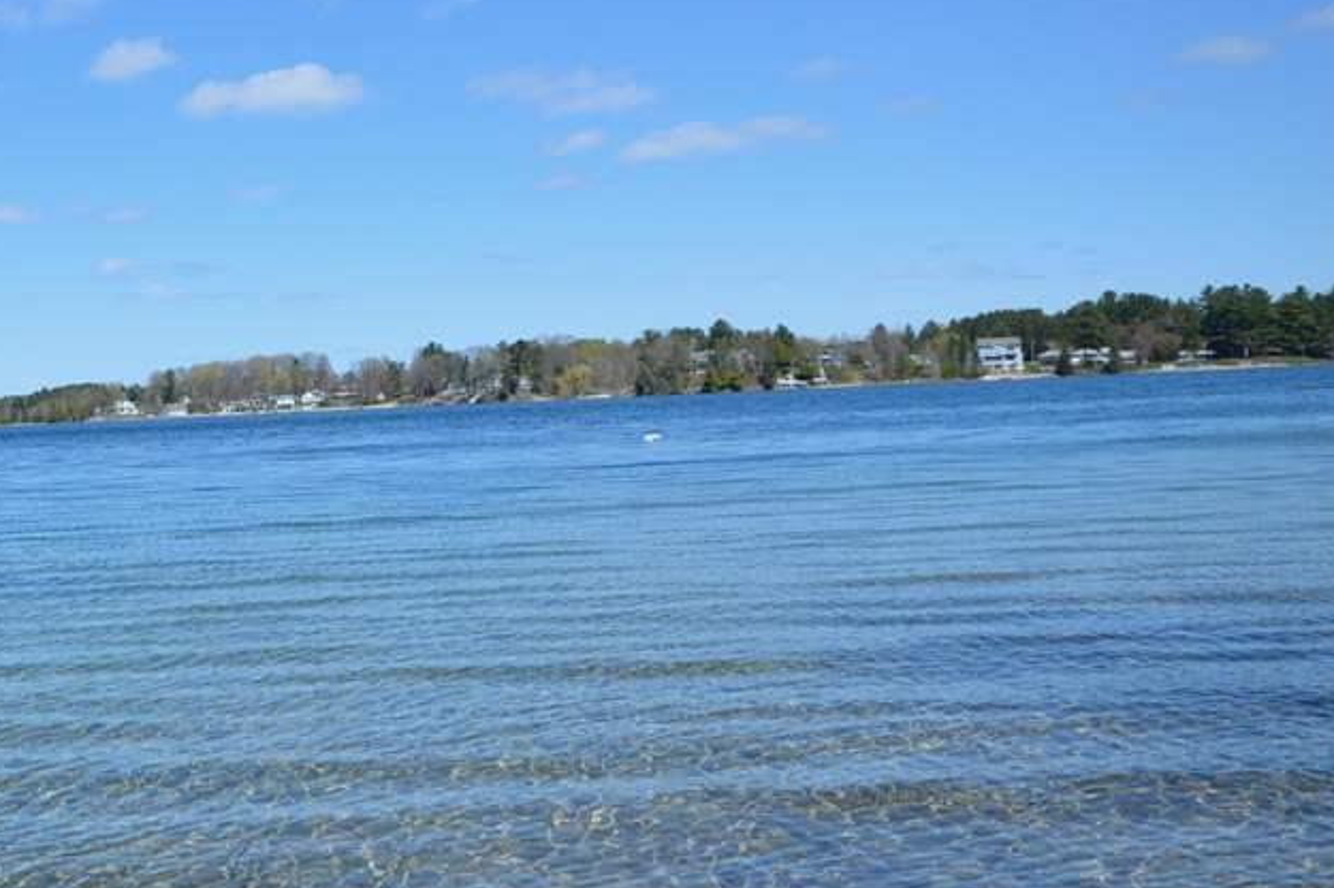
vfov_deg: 31.1
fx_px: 1592
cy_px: 415
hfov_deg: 40.8
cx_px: 55
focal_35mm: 43
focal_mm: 14
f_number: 8
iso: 100
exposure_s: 1/250
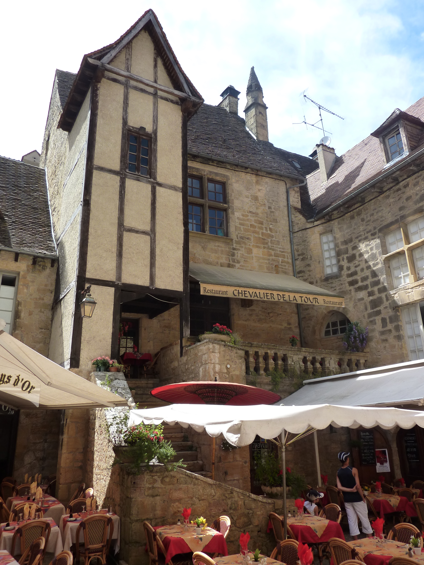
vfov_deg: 69.4
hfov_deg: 54.9
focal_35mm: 25
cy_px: 282
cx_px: 212
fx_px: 408
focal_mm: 4.1
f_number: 4
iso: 125
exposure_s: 1/320
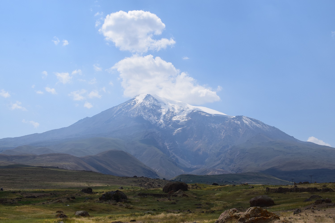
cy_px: 112
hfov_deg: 37.9
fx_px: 489
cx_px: 168
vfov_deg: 25.8
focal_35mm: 52
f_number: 11
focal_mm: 35
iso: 220
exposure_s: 1/500
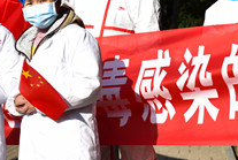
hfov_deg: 17.9
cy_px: 57
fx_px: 729
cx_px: -21
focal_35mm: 110
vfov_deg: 12.5
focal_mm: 38
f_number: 4
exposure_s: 1/500
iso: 64
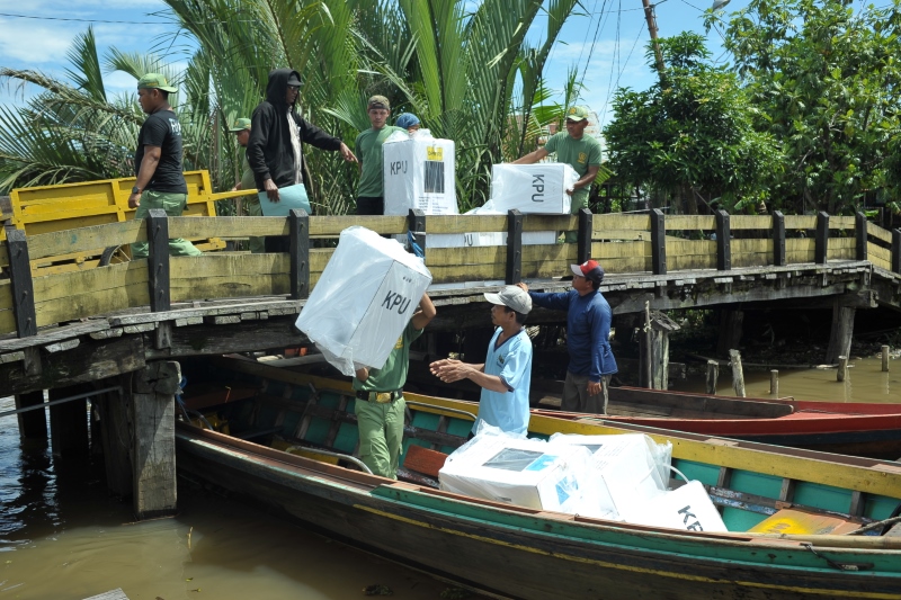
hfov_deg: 54.4
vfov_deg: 37.8
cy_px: 300
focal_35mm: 35
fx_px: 876
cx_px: 450
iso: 200
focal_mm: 35
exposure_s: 1/640
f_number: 7.1
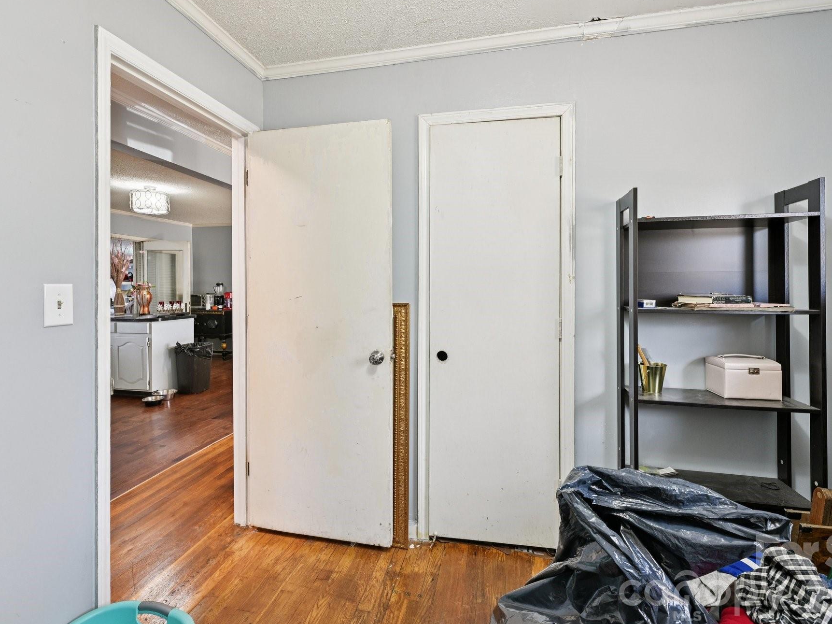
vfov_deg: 78.1
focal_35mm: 16
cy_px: 300
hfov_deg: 94.5
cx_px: 415
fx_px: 385
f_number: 8
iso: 400
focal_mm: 14
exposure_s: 1/10
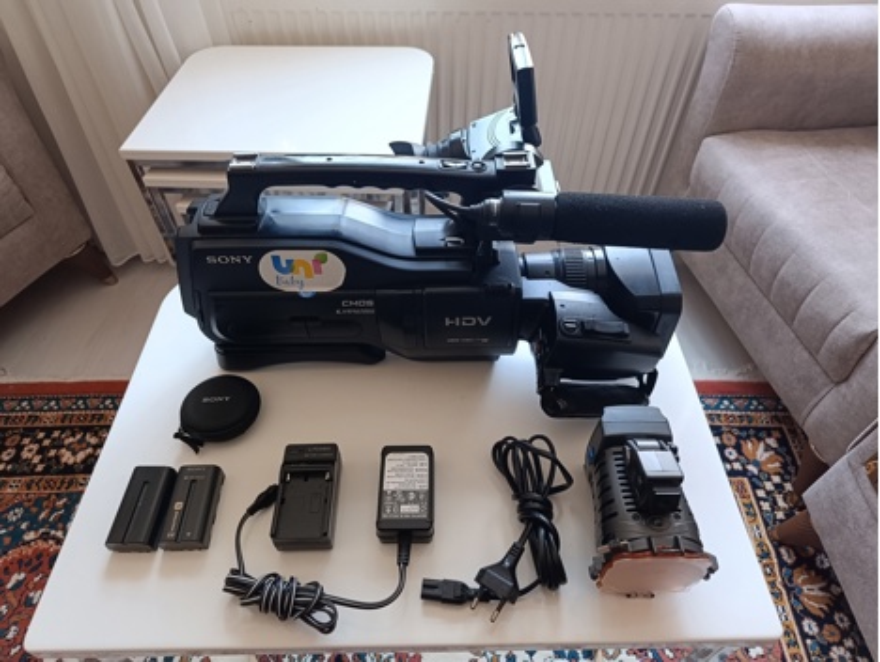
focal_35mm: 23
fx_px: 585
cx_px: 440
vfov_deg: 59.0
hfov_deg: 73.9
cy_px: 331
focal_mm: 6.11
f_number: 1.7
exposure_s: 1/100
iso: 800
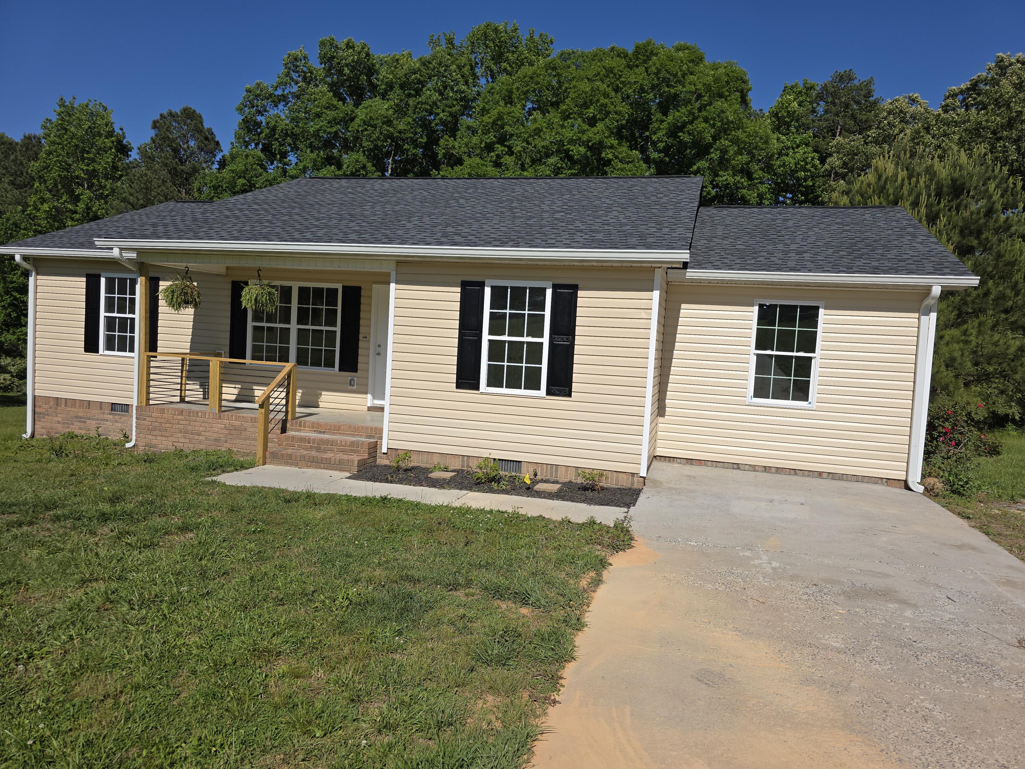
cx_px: 512
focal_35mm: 23
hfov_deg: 73.9
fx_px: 681
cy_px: 384
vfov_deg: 58.9
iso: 12
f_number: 1.7
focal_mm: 6.3
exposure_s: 1/1623
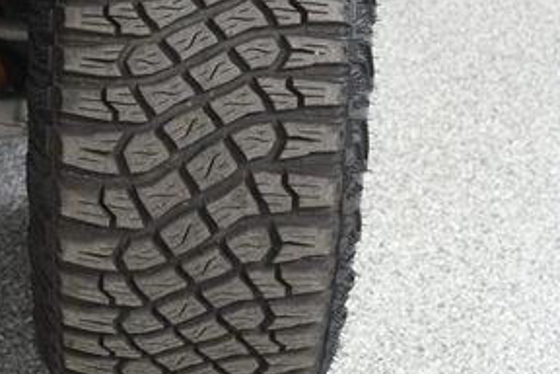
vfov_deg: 13.6
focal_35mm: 100
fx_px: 1555
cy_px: 70
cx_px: 206
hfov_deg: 20.4
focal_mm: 30
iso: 100
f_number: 4
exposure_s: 1/160
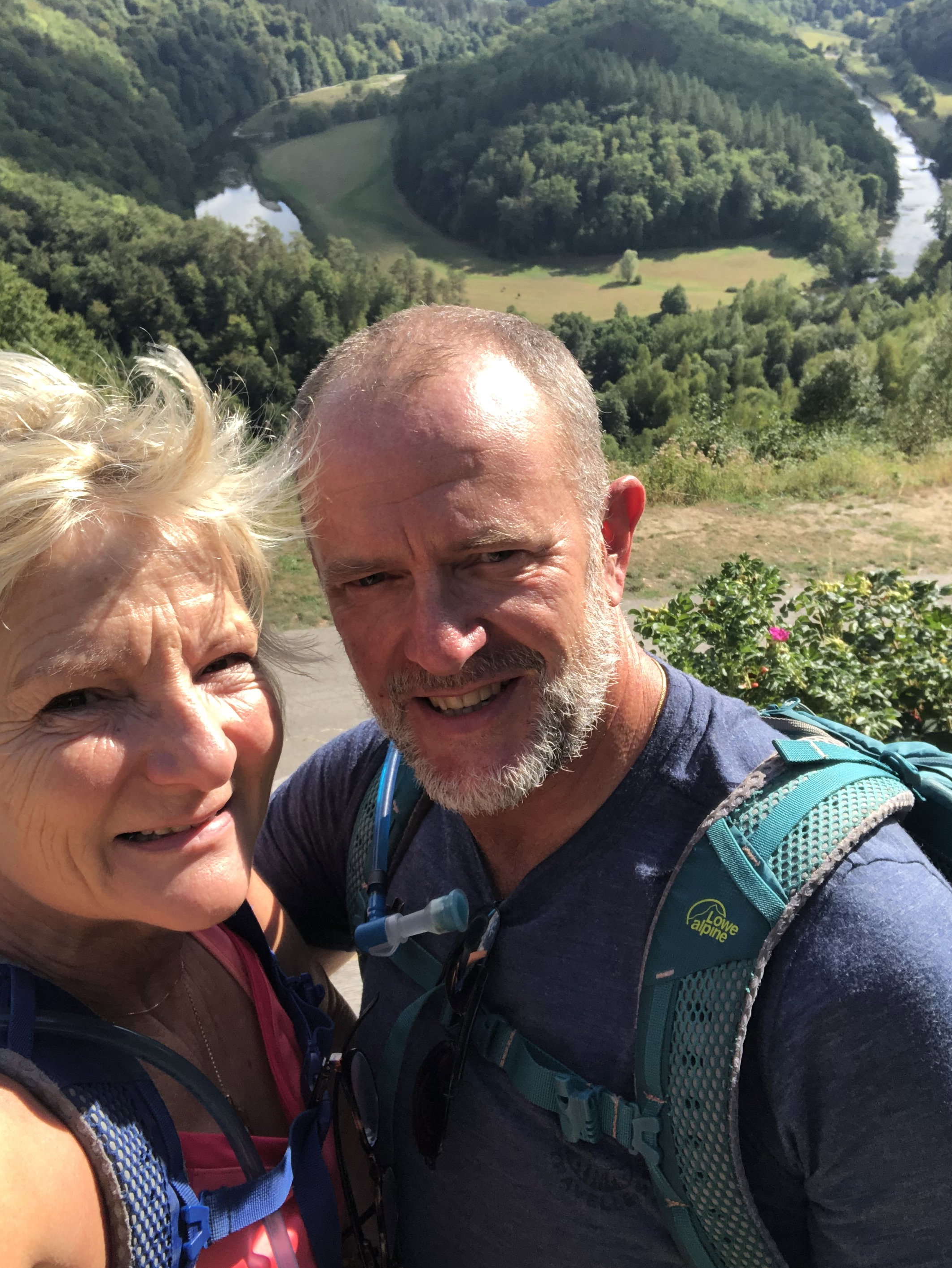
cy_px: 588
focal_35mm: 35
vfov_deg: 52.5
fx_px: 1282
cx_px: 499
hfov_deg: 40.7
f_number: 2.2
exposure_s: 1/588
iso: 20
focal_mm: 2.87
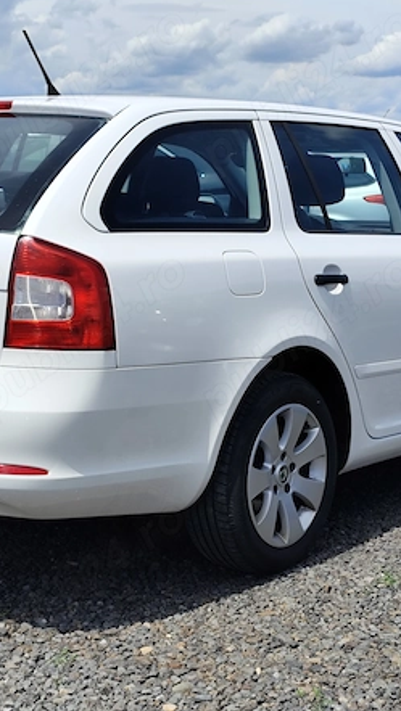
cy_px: 354
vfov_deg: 31.0
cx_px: 193
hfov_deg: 17.8
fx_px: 1284
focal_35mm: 68
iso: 50
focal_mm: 6.19
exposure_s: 1/1486
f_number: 1.65
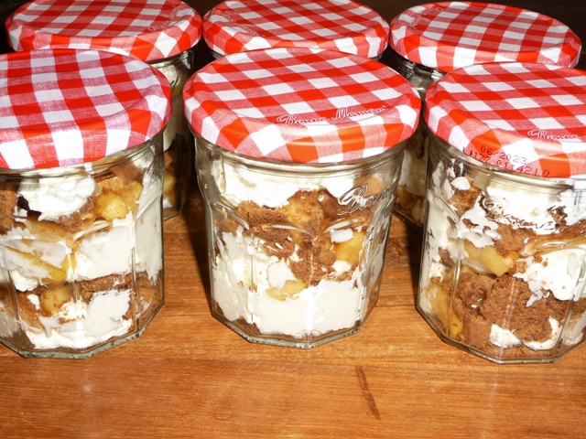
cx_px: 293
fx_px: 762
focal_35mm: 45
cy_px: 220
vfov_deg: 32.2
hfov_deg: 42.1
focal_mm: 7.6
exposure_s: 1/30
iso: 100
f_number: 4.1
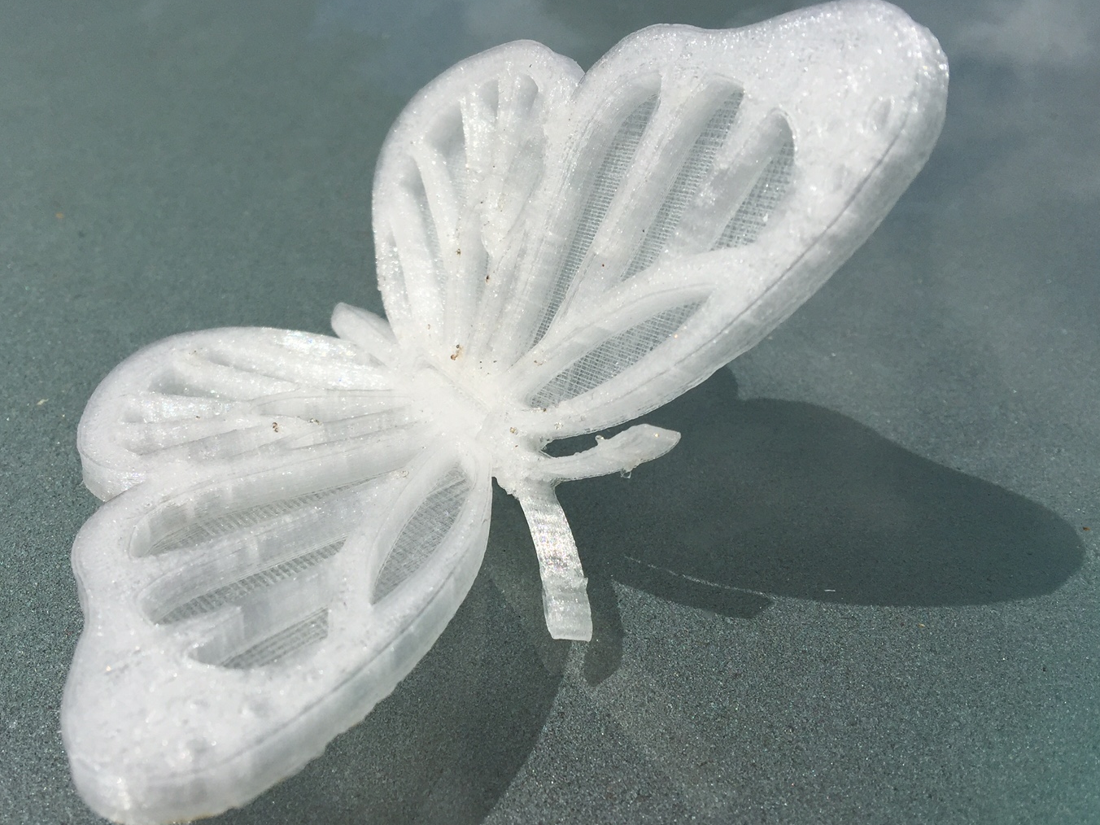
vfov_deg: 40.6
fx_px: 1112
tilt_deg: -41.7
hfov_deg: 52.4
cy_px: 456
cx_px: 456
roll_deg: -1.8
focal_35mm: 35
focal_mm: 4.15
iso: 32
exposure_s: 1/7937
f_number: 2.2
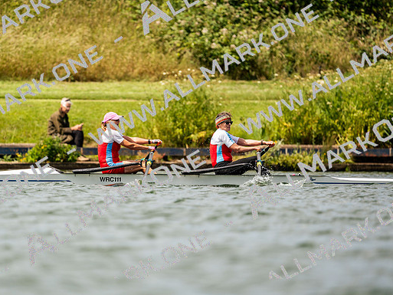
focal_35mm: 652
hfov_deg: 3.0
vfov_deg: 2.3
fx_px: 7404
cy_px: 148
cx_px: 183
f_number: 6.3
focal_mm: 600
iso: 320
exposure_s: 1/2000
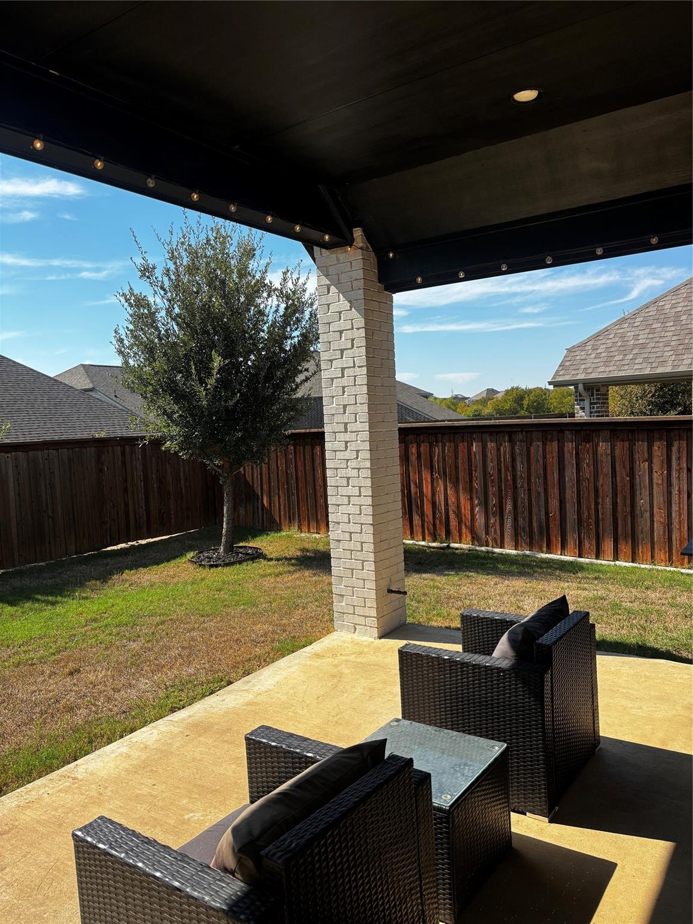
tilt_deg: -2.2
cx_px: 346
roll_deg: +1.4
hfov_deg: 53.1
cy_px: 462
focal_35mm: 26
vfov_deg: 67.3
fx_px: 694
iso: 50
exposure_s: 1/2398
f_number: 1.6
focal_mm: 5.96
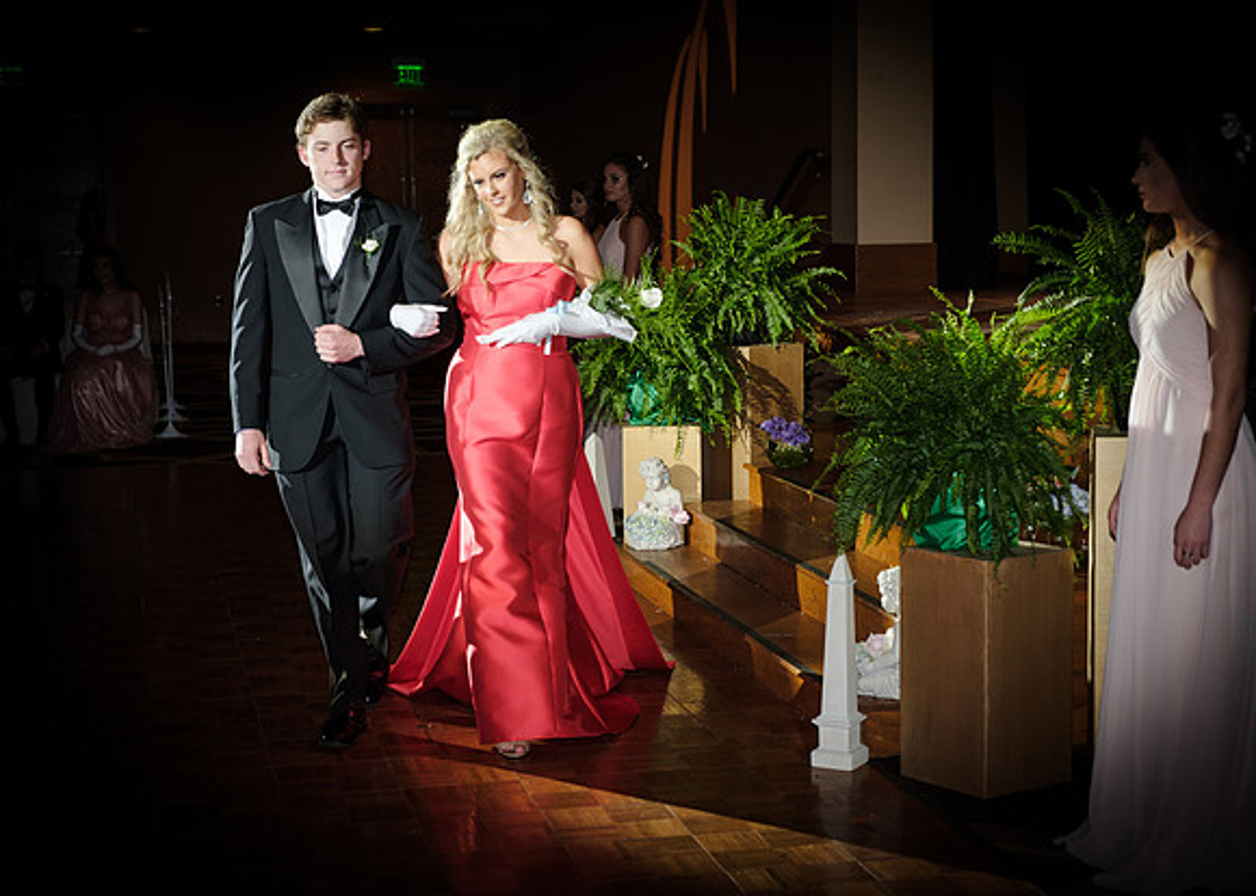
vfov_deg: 22.6
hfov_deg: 31.3
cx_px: 628
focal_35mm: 63
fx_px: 2242
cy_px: 448
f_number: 2.8
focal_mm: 40.1
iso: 200
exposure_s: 1/125
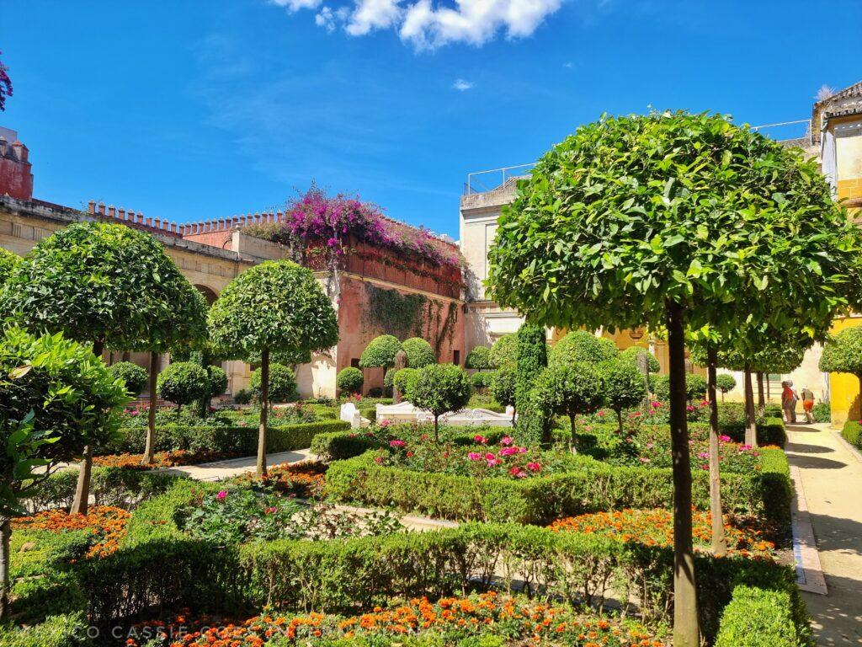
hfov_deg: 71.6
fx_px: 598
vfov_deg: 56.8
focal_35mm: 24
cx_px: 431
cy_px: 324
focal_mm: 6.7
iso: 50
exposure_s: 1/622
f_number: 1.8
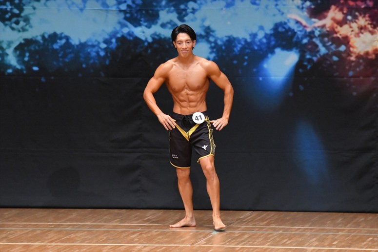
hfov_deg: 6.5
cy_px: 126
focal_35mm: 315
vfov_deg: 4.4
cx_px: 189
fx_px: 3306
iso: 8000
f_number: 5.6
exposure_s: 1/400
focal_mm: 210
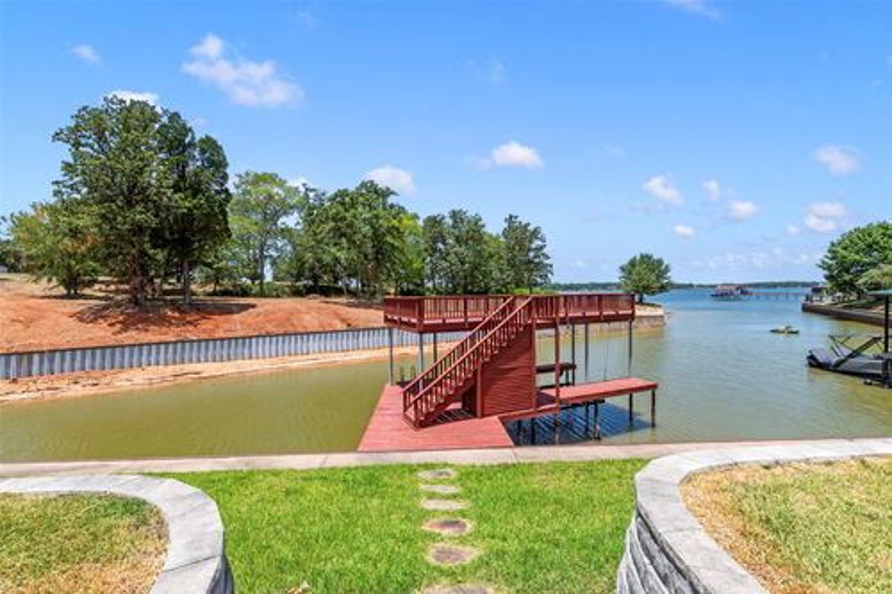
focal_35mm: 15
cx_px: 446
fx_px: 372
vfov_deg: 77.3
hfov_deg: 100.4
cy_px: 297
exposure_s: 1/200
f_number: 11
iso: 100
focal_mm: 10
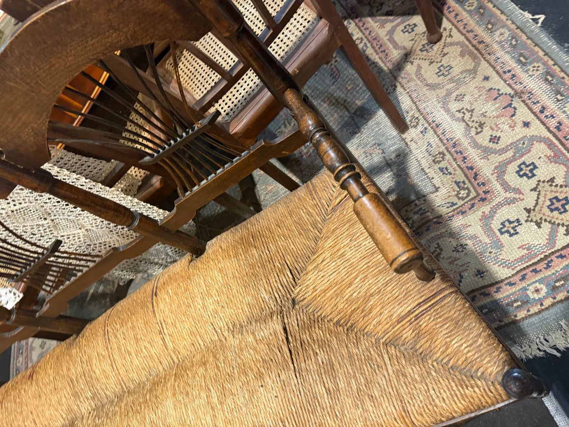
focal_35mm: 24
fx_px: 394
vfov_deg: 56.8
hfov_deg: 71.6
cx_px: 284
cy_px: 214
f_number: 1.78
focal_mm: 6.76
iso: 500
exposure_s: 1/50
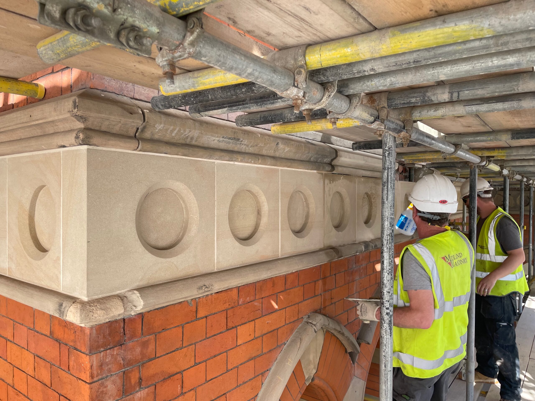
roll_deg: -0.4
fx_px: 402
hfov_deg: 67.3
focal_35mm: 26
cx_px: 268
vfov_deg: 53.1
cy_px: 200
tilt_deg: -0.9
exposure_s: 1/296
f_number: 1.6
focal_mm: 4.2
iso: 32
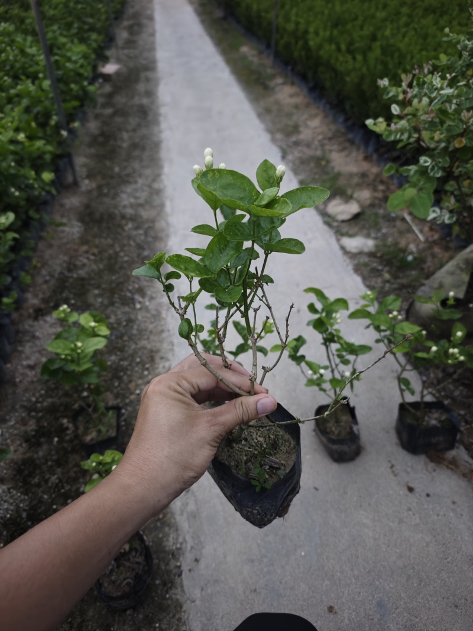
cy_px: 316
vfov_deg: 73.9
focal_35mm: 23
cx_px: 236
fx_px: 419
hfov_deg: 58.9
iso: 1250
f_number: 1.6
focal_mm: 6.55
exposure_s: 1/500
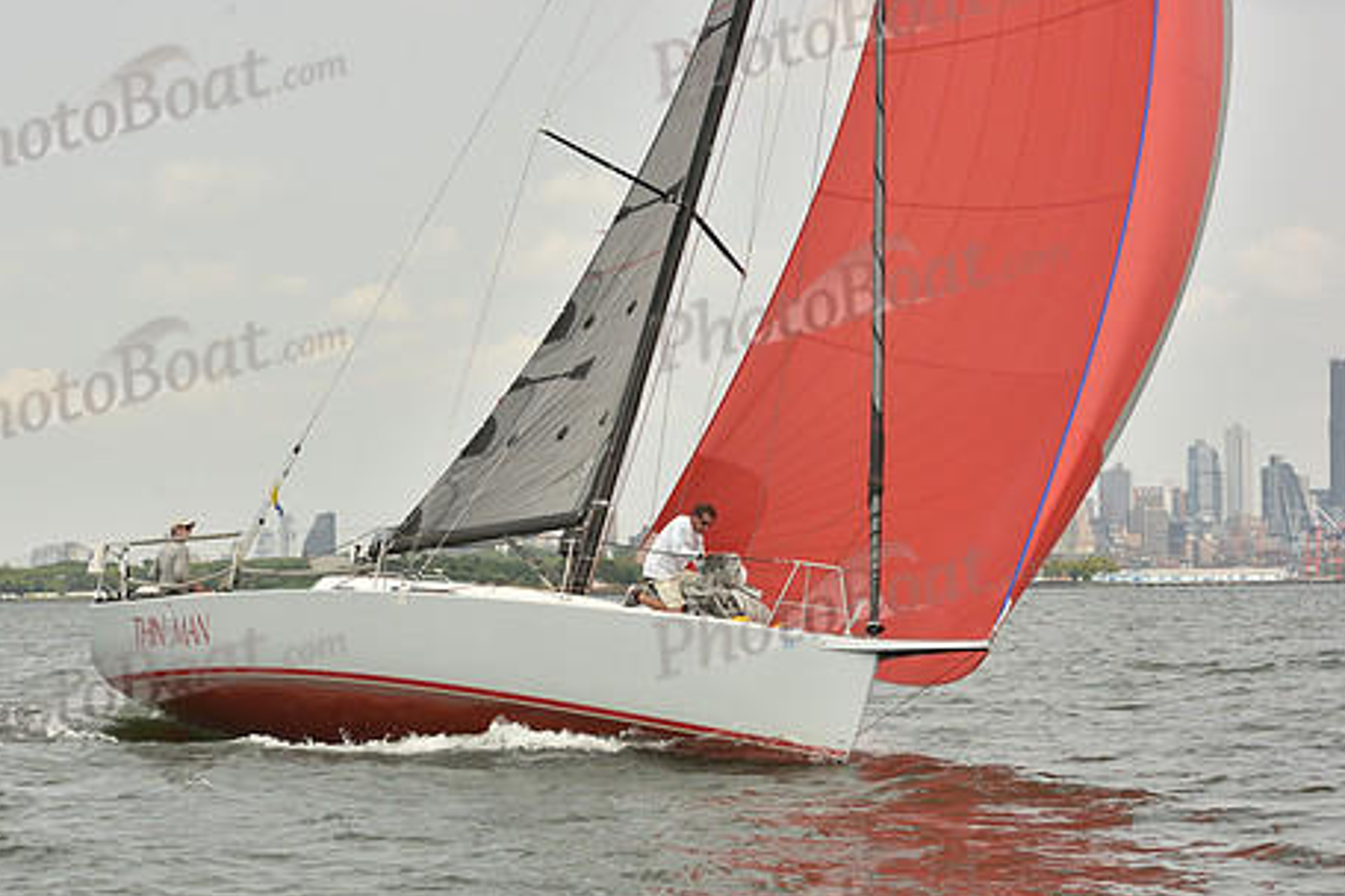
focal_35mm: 89
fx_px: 3325
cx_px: 501
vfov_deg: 15.4
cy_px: 491
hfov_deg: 22.8
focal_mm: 70
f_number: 10
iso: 250
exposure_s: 1/640
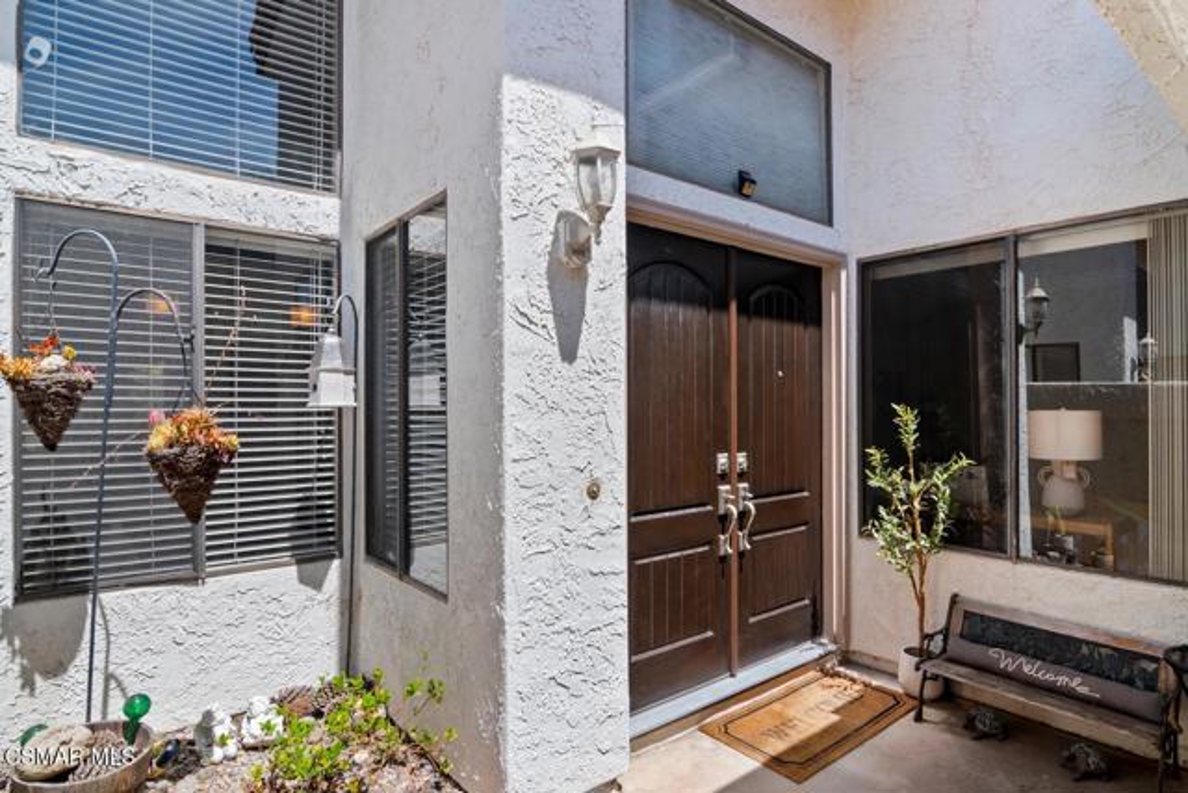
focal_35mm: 18
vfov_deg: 67.4
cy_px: 396
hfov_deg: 90.0
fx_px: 594
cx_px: 594
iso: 125
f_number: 8
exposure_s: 1/200
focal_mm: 12
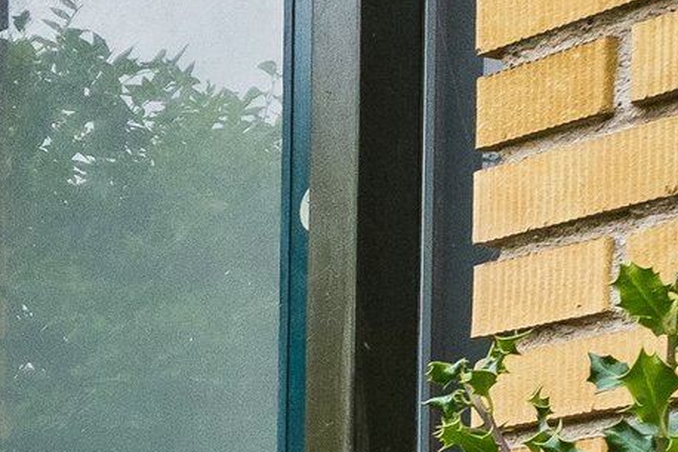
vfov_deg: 10.6
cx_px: -730
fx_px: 2314
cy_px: 734
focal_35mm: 123
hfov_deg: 13.8
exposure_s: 1/200
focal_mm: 12.5
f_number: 8
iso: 400
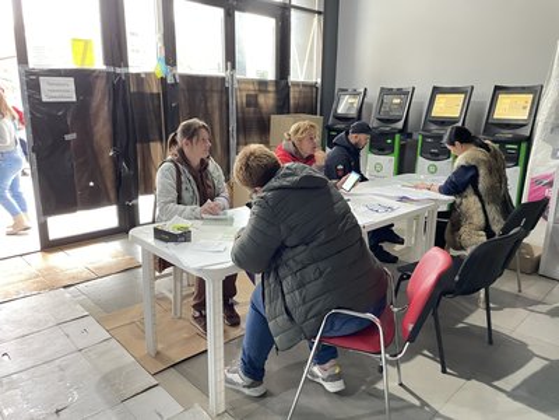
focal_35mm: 26
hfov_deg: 67.3
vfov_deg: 53.1
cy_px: 210
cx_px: 280
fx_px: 420
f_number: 1.6
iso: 640
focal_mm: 4.2
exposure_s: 1/30
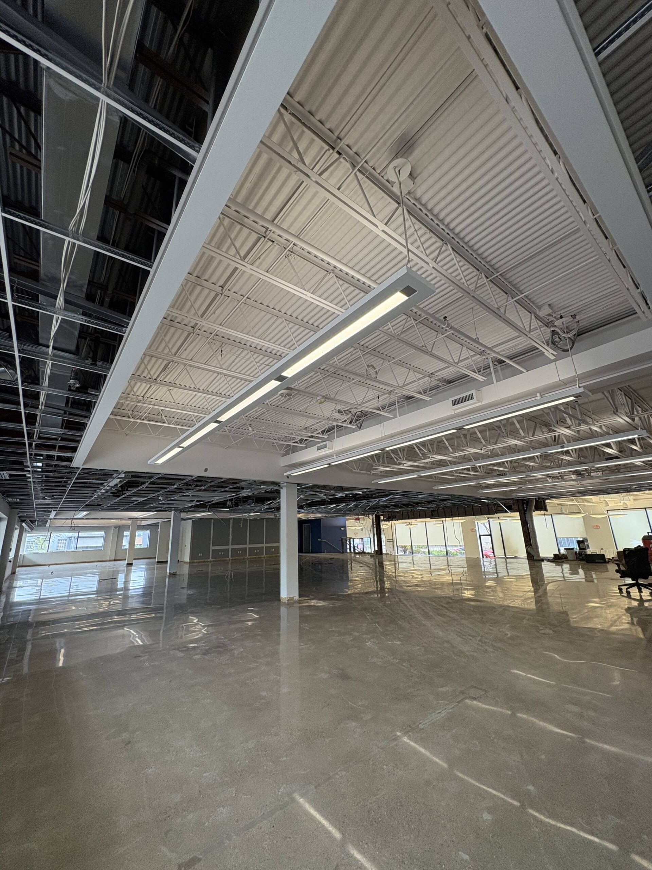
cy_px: 435
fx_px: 352
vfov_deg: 102.1
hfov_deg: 85.7
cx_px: 326
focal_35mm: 14
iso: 125
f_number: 2.2
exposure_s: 1/120
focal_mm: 2.22
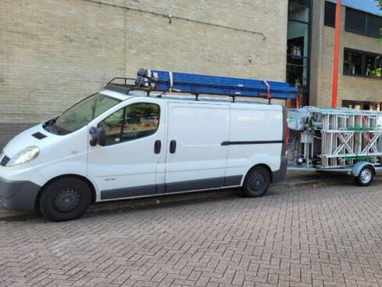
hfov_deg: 53.4
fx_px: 375
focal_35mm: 34
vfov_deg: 41.8
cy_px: 131
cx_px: 237
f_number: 1.8
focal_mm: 5.4
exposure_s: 1/236
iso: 40
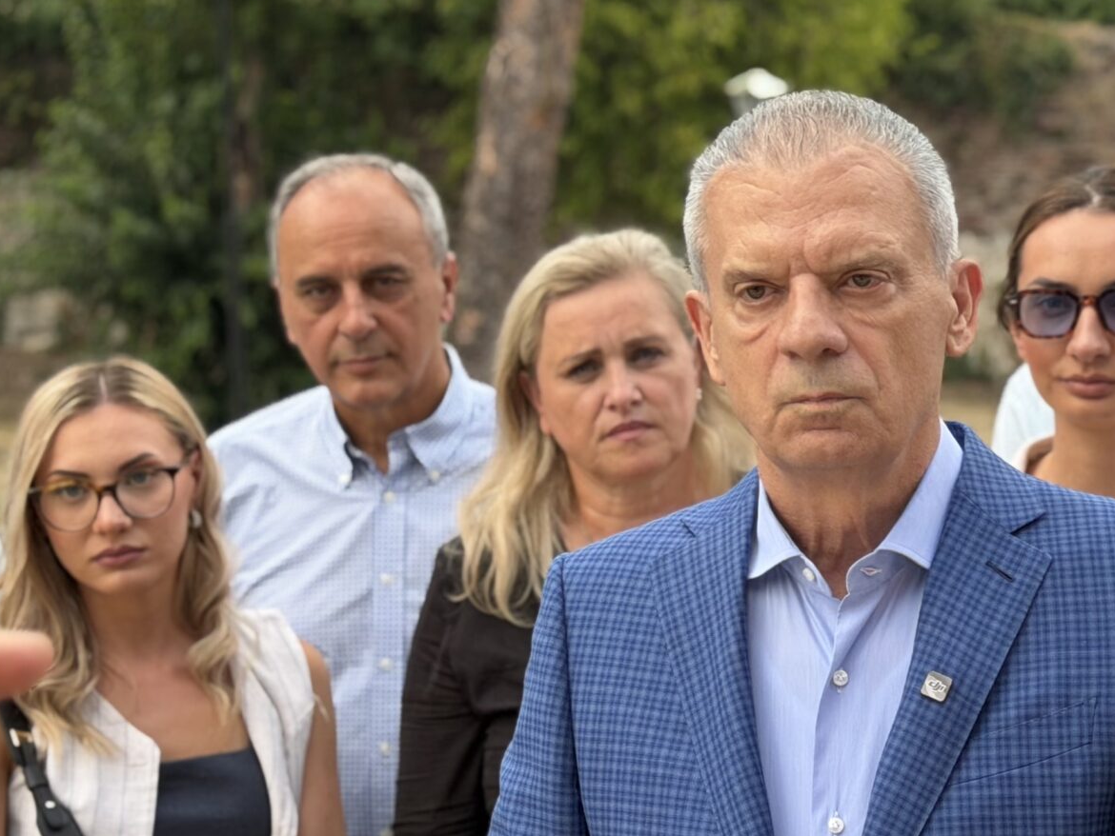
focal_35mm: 105
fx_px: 3383
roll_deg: +2.7
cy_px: 396
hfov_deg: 18.6
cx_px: 844
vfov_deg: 14.1
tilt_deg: -4.5
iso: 64
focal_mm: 6.76
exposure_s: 1/345
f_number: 1.78
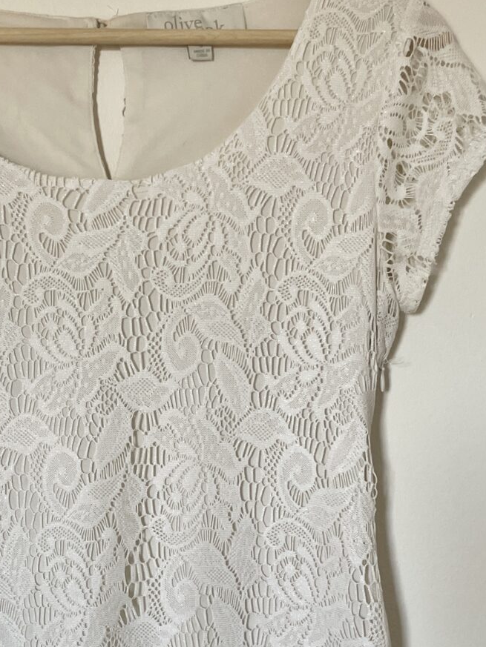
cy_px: 459
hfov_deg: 23.8
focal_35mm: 61
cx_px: 125
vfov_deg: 31.3
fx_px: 1142
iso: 125
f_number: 1.6
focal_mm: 4.2
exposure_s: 1/110
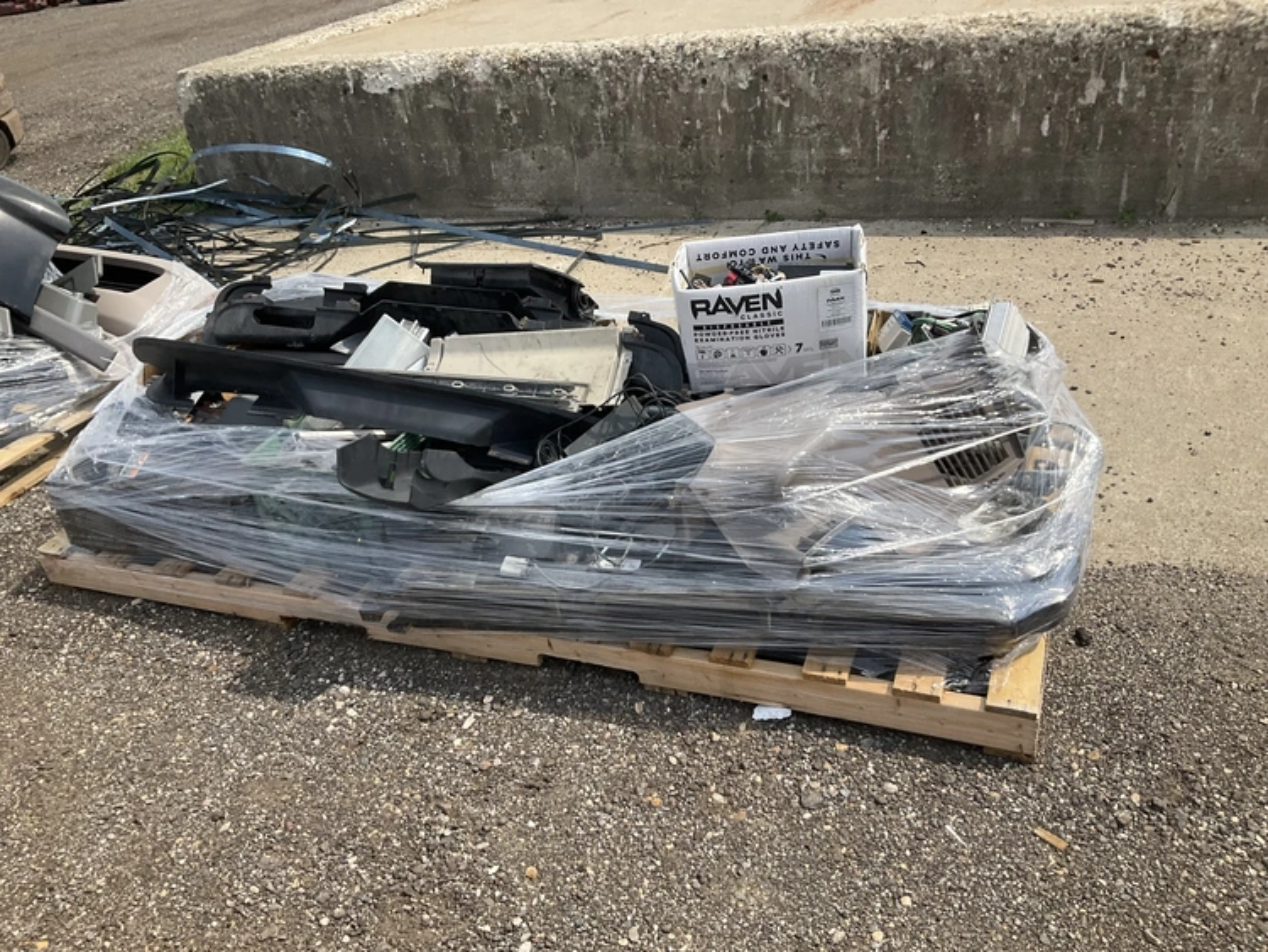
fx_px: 1063
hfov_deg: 61.6
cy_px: 476
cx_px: 634
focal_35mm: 29
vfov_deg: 48.3
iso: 25
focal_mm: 3
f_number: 1.8
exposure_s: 1/1451
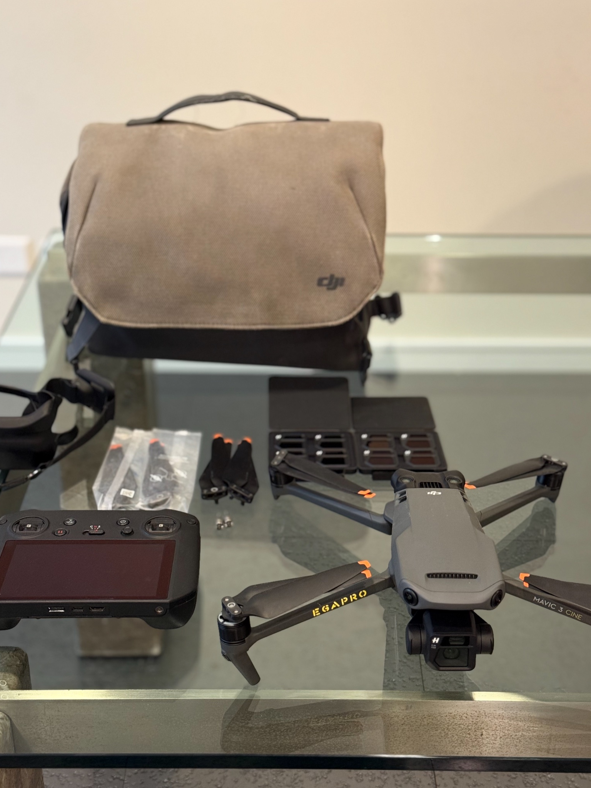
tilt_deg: -28.0
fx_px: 1138
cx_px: 297
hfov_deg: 29.1
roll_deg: -0.9
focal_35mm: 50
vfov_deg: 38.2
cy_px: 380
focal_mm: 6.76
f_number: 1.78
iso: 250
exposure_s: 1/56
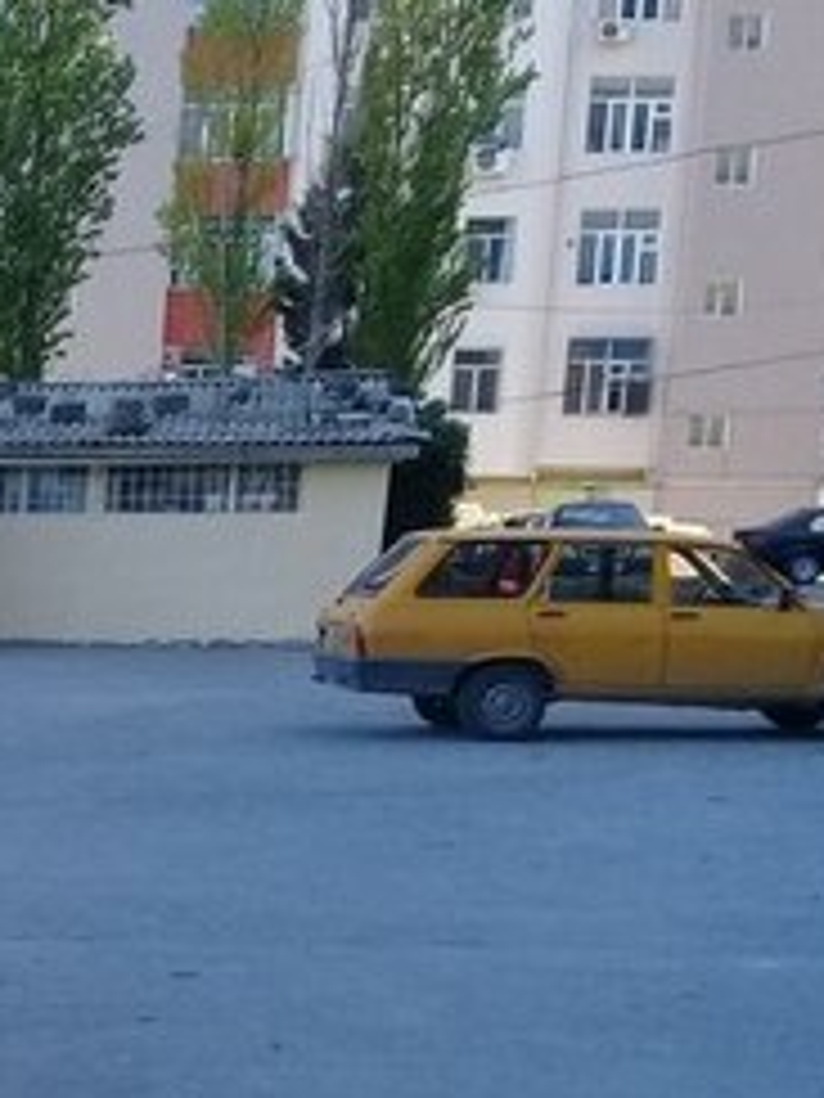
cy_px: 1078
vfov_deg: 22.5
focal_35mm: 84
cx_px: -617
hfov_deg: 15.4
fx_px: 2666
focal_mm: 3.3
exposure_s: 1/233
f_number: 2.2
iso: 50
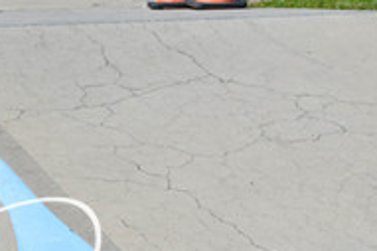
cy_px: 122
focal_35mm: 410
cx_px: -180
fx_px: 4290
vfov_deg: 3.3
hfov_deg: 5.0
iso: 200
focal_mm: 90
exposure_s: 1/1000
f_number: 8
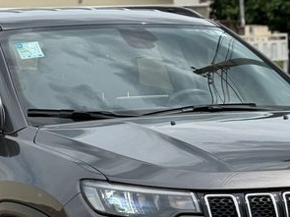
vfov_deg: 11.2
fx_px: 1105
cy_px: 191
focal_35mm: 132
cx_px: 150
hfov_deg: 14.9
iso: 100
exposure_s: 1/4329
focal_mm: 6.76
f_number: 1.78
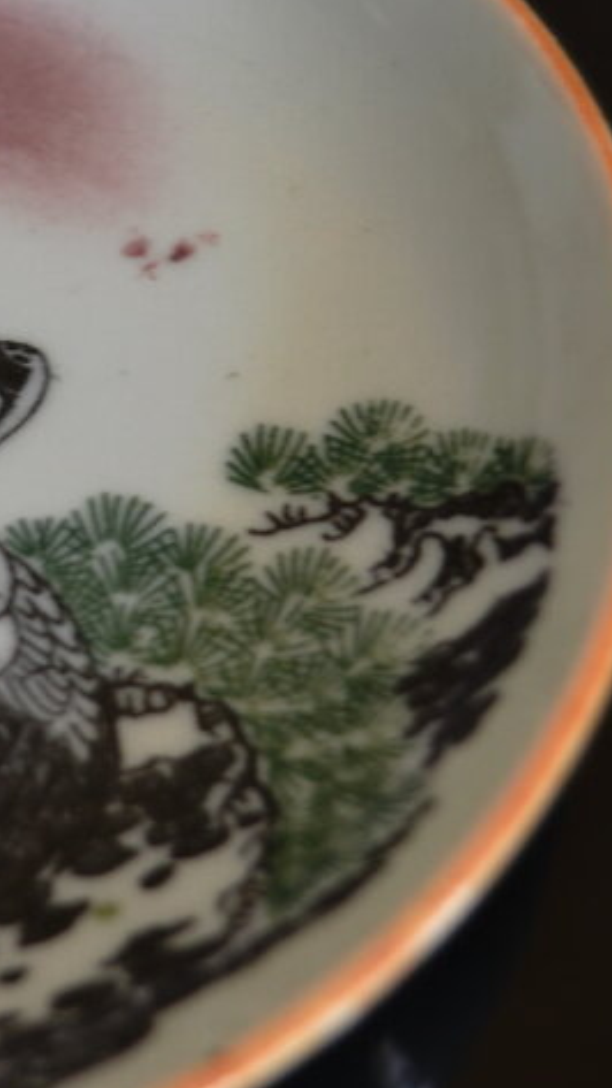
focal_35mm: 83
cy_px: 437
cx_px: 83
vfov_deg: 25.6
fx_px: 2395
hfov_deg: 14.4
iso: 560
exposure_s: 1/60
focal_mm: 26
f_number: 4.2
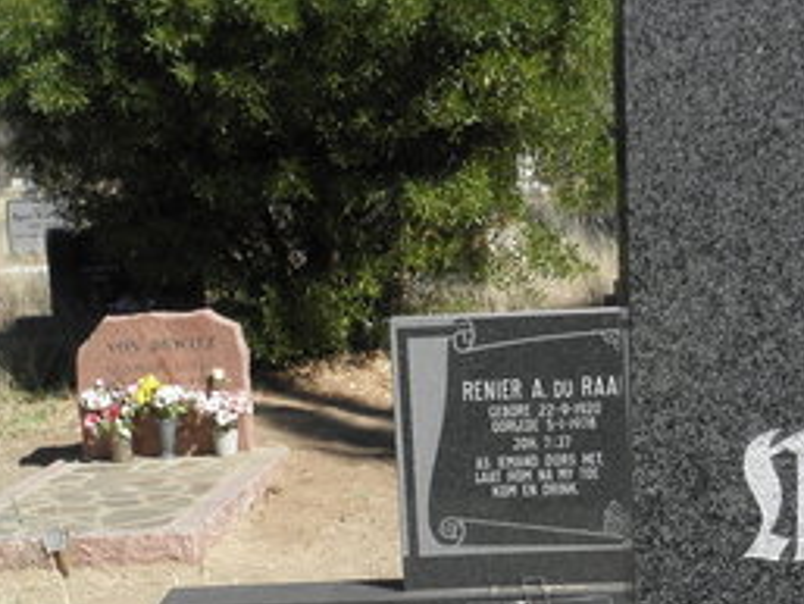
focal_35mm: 81
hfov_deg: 24.1
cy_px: 760
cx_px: 388
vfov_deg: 17.2
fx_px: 1882
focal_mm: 4.6
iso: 64
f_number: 5.6
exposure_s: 1/250
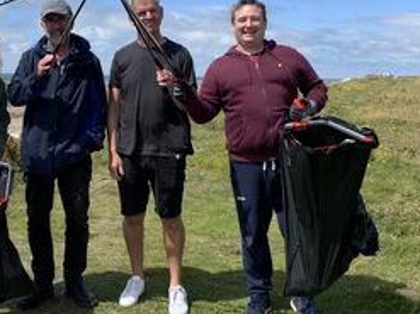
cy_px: 91
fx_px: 570
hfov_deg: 39.7
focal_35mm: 47
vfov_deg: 30.5
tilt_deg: -2.4
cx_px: 125
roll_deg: -1.0
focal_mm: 4.25
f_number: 1.8
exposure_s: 1/2309
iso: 25
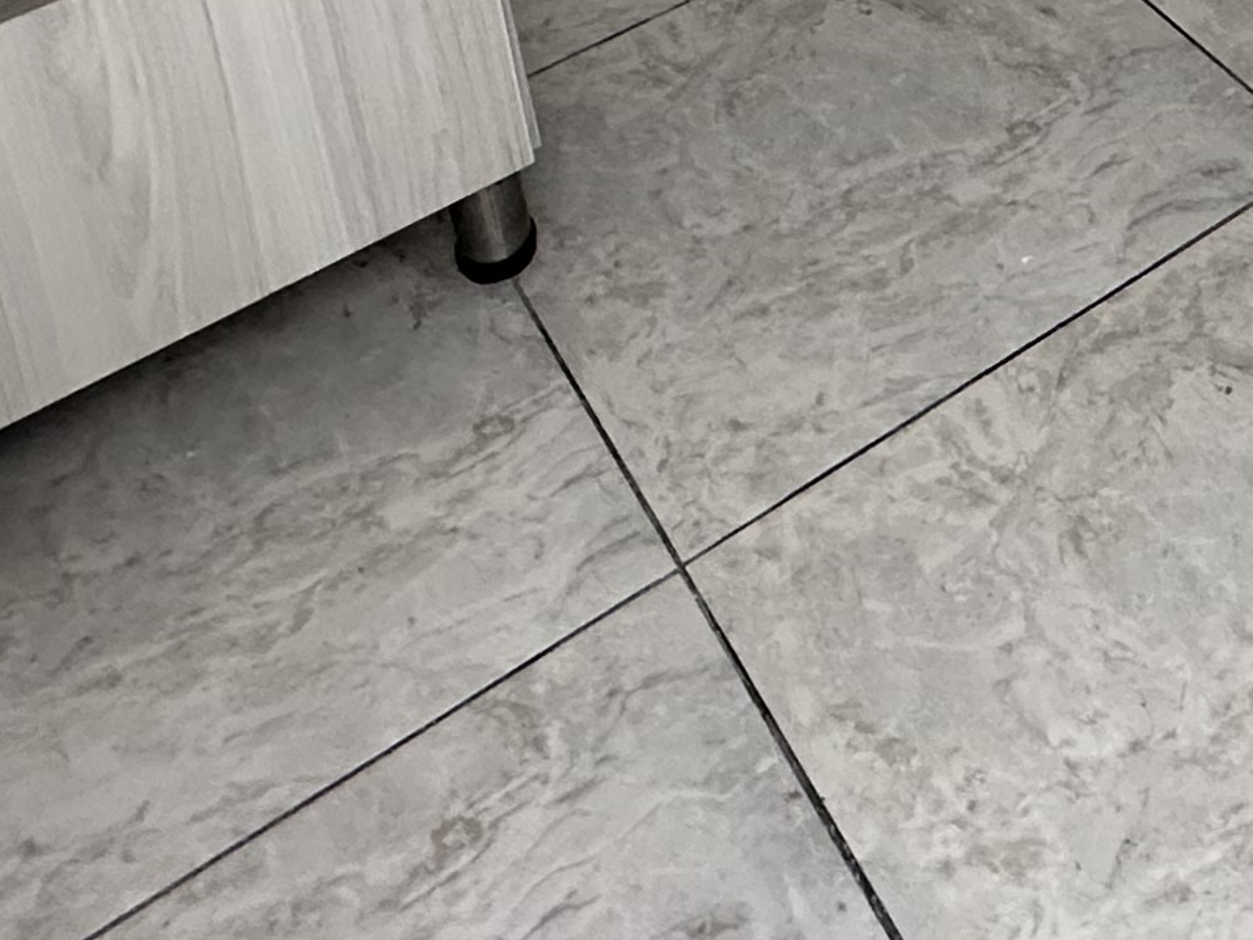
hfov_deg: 29.6
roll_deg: +3.0
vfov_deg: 18.9
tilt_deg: -19.2
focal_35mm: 59
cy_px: -762
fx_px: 2136
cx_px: 1364
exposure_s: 1/99
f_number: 2.2
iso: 160
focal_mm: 2.22
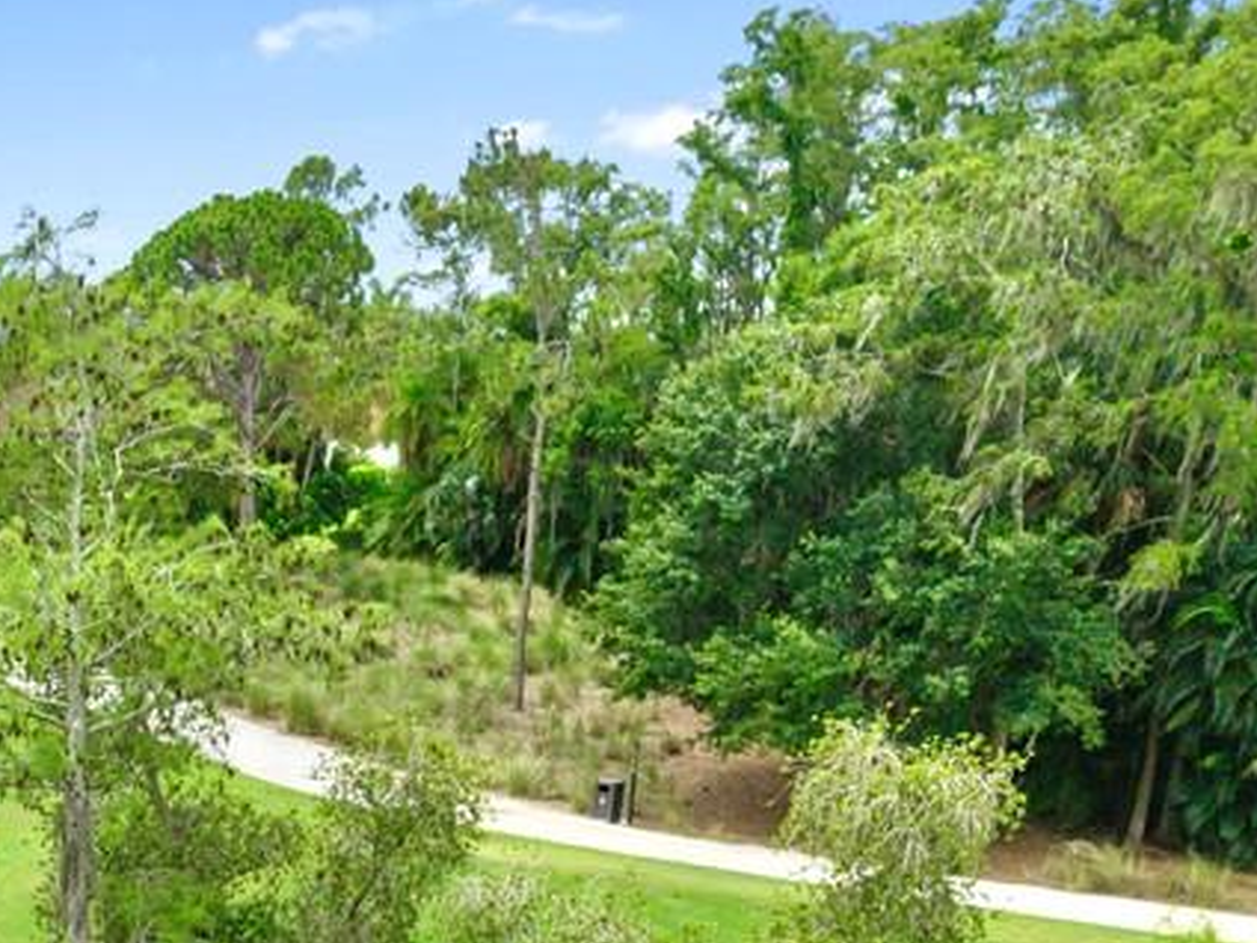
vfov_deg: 23.8
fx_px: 2106
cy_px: 1017
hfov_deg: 30.0
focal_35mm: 58
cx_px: -113
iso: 100
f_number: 1.8
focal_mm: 8.67
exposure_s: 1/400
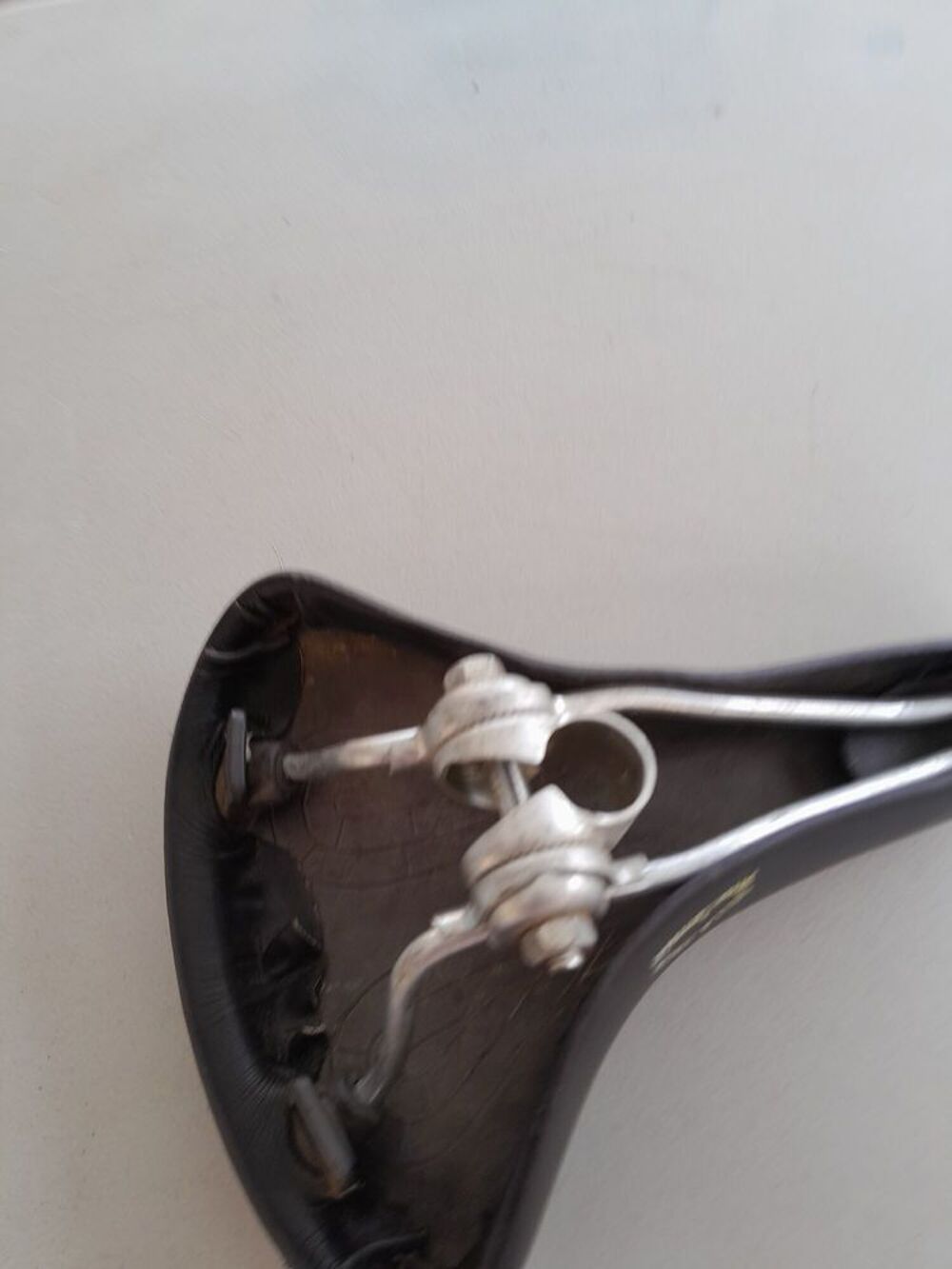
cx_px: 476
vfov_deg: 67.3
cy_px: 634
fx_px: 953
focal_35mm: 26
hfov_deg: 53.1
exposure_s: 1/50
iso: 40
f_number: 1.8
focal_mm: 3.98
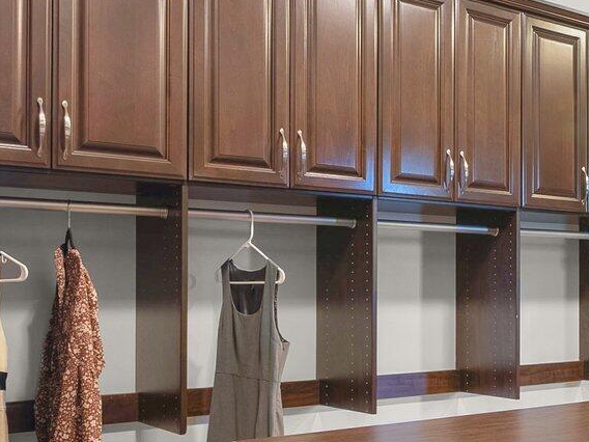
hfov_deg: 33.5
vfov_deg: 27.9
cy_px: 282
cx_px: 595
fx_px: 885
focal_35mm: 52
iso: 125
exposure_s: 1.6
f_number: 7.1
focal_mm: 15
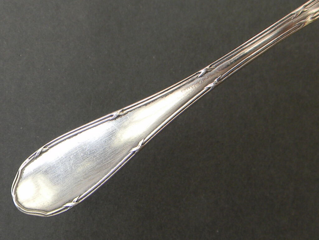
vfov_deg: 49.7
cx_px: 160
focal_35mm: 28
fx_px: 258
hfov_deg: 63.4
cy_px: 120
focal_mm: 5
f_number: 3.5
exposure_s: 1/190
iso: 80
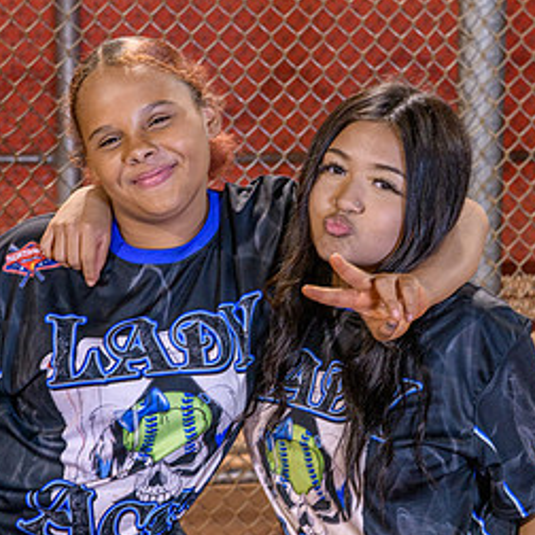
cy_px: 323
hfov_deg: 18.5
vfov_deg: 18.5
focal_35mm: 94
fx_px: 1644
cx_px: 253
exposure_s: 1/80
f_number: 5
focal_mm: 62
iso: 2000
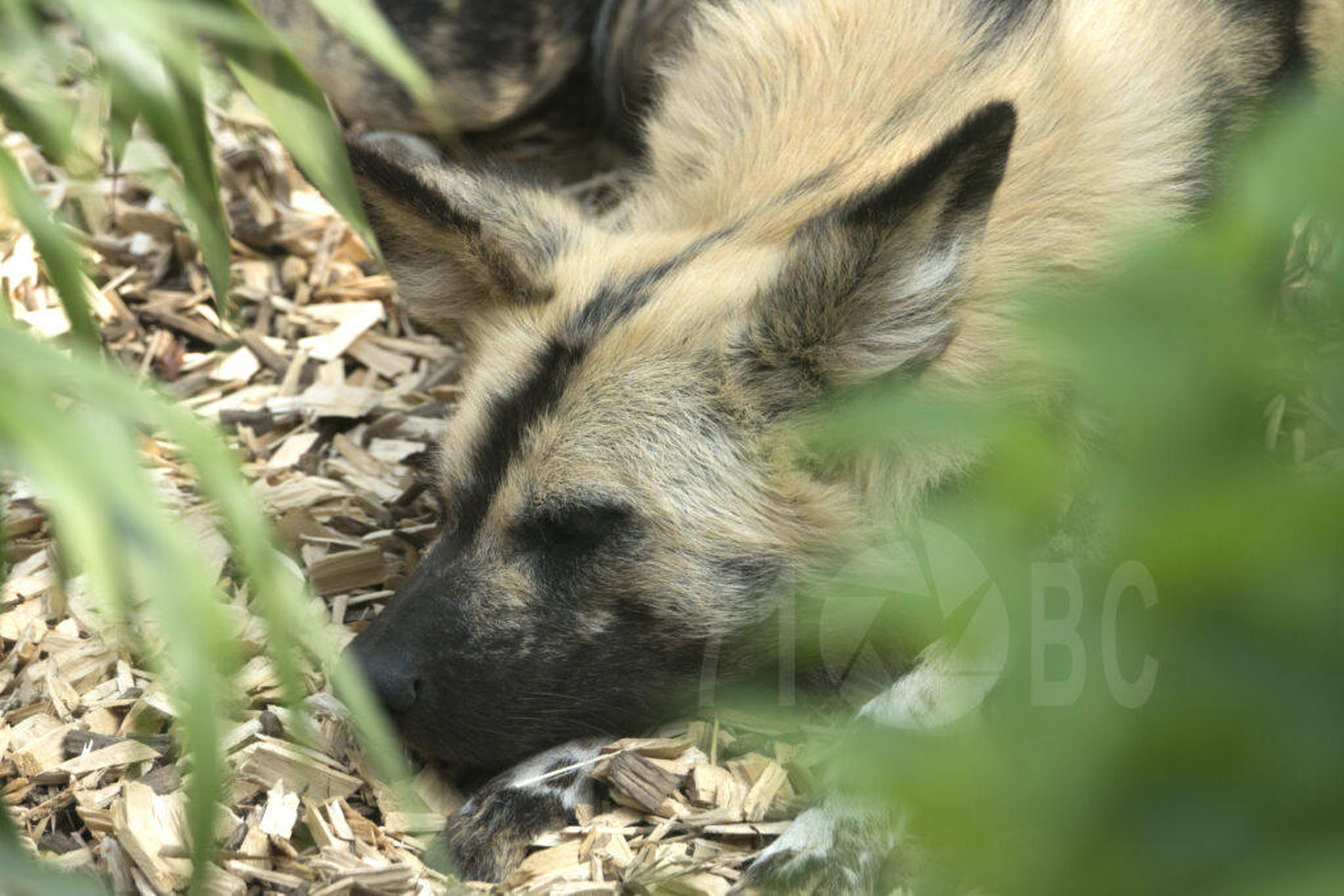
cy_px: 448
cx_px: 672
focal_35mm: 450
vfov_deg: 3.1
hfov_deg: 4.6
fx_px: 16801
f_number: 5.6
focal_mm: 300
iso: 200
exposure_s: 1/250
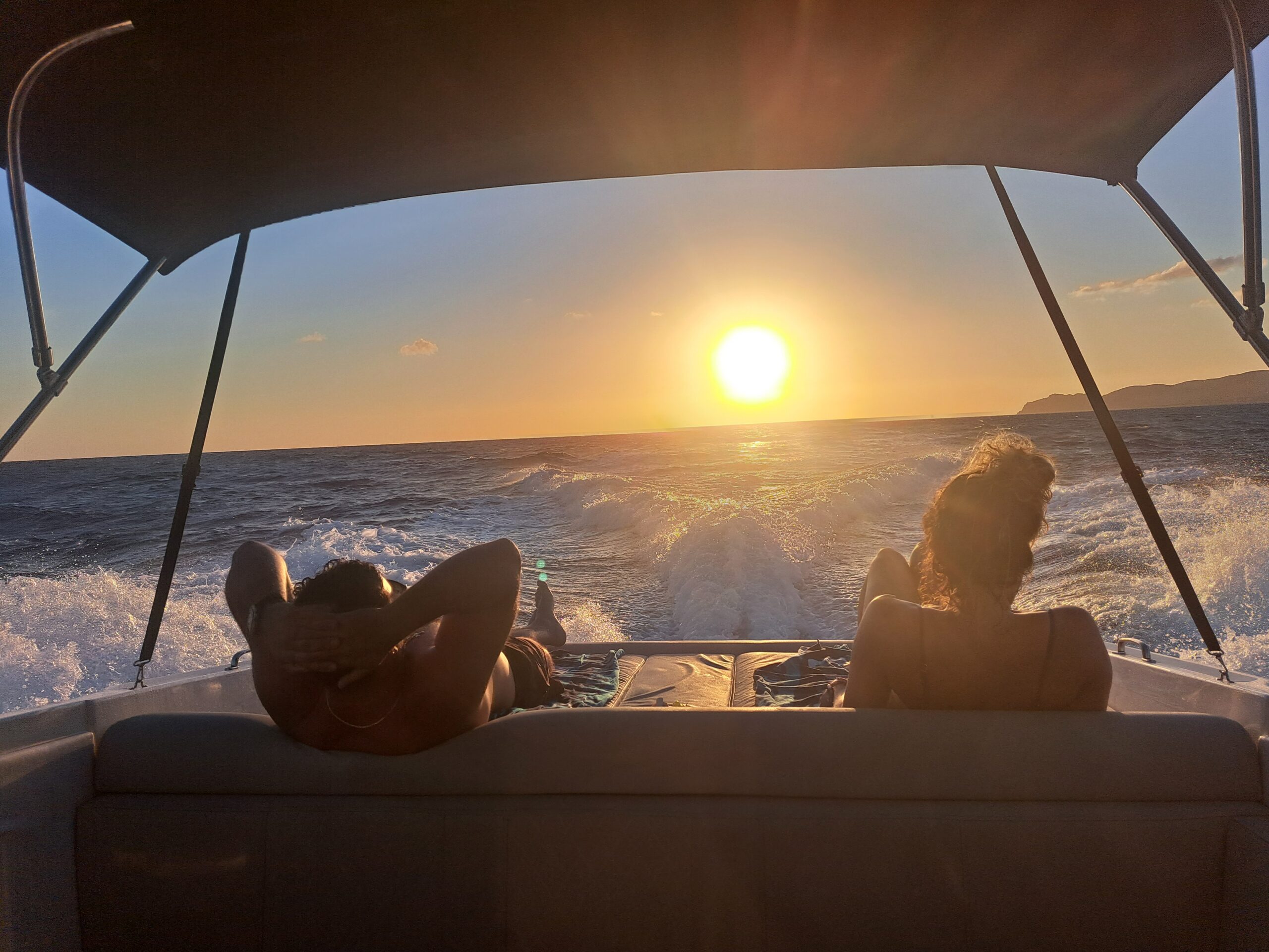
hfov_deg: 71.6
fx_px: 880
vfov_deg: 56.8
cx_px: 634
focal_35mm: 24
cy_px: 476
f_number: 1.8
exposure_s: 1/2747
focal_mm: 5.23
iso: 50
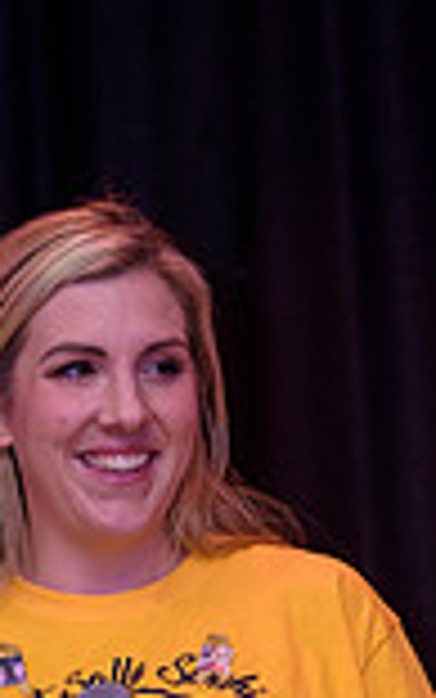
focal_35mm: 355
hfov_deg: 3.7
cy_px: 716
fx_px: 6743
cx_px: 94
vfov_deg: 5.9
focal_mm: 120
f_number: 4
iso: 2000
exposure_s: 1/125
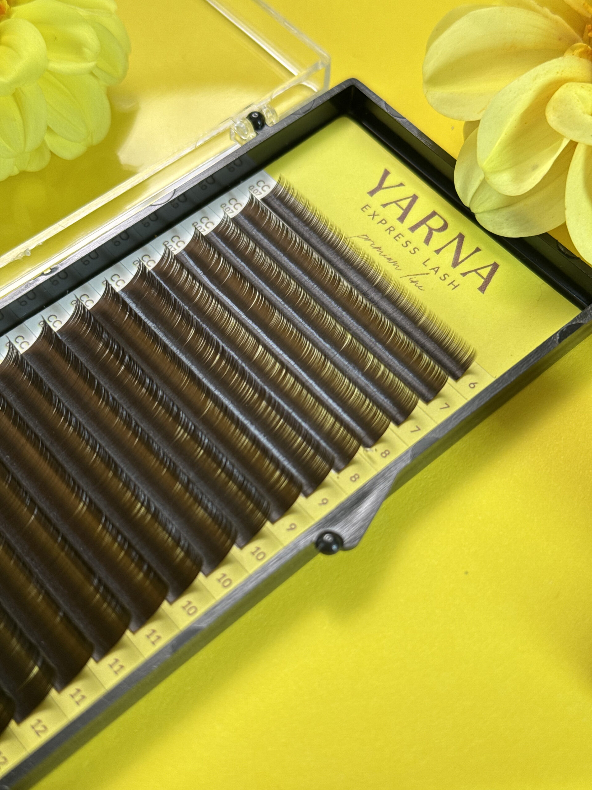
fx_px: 1095
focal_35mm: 48
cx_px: 296
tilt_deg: -59.3
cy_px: 395
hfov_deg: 30.3
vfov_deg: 39.7
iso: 64
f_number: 1.78
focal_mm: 6.76
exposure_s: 1/242
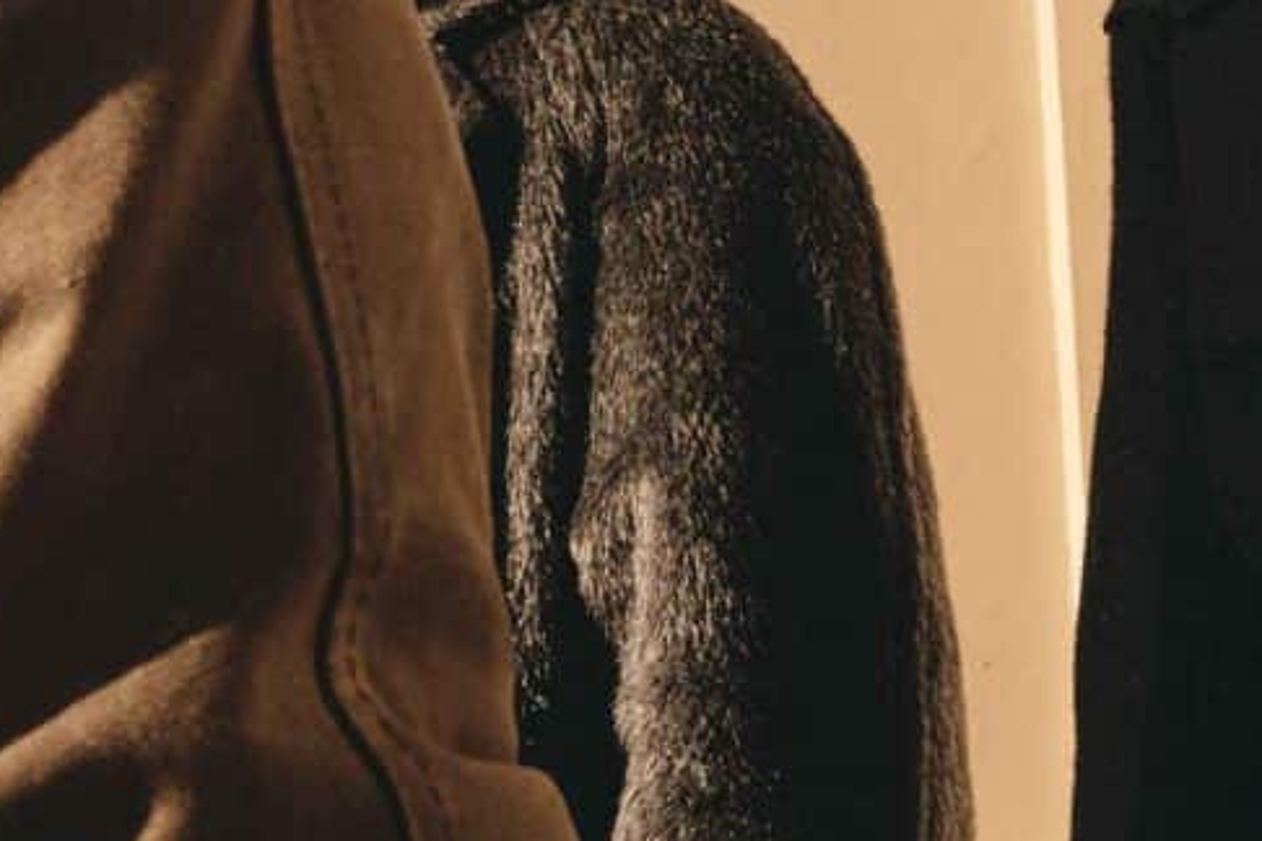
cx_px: 1207
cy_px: 97
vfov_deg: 10.0
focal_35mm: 137
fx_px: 4802
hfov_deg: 14.8
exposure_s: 1/400
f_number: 16
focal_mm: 26
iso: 200
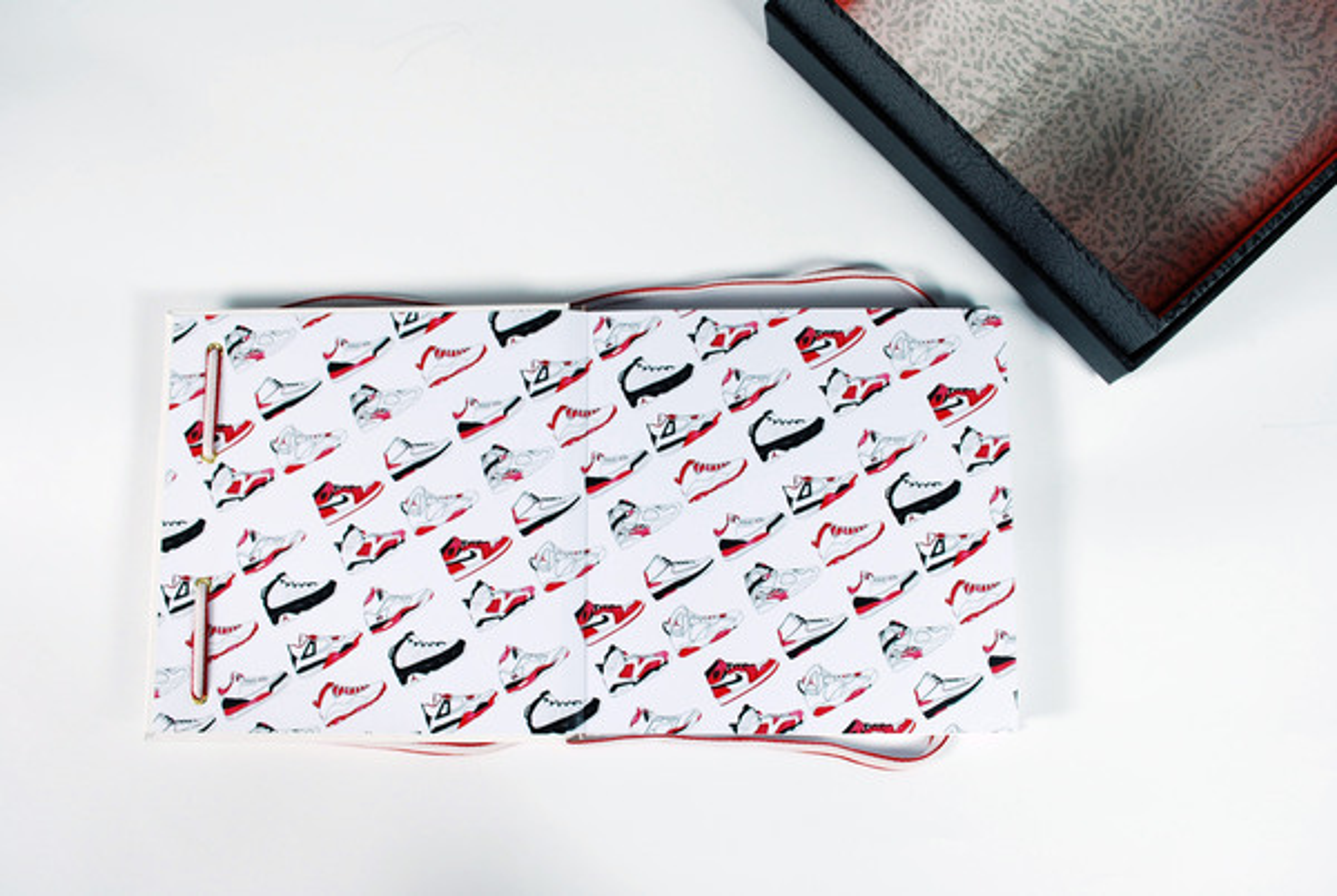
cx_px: 668
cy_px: 448
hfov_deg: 61.9
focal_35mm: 30
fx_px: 1116
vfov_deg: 43.7
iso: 400
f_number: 5.6
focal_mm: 20
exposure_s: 1/100
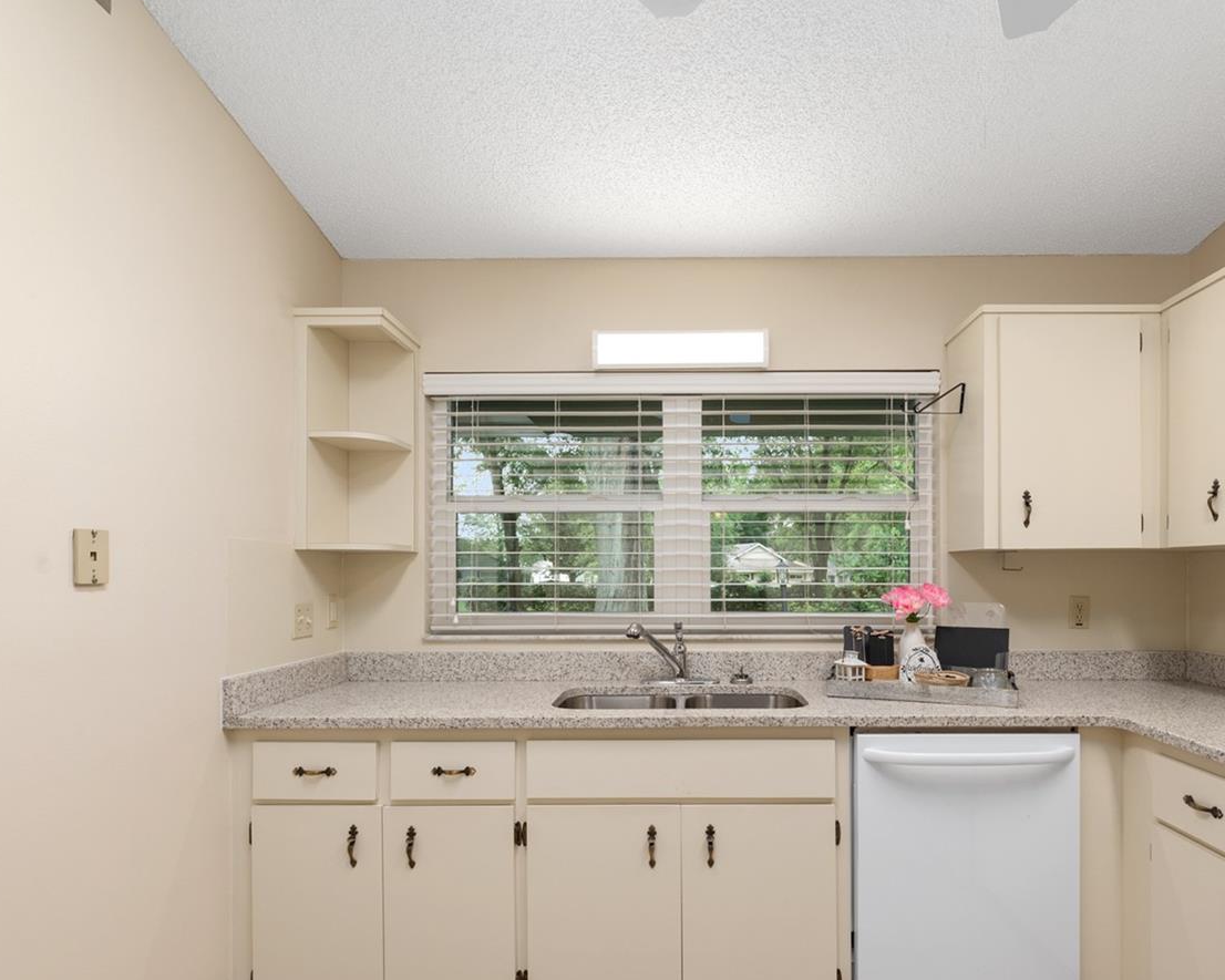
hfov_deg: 83.0
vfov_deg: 70.3
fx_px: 689
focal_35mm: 19
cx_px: 676
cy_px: 572
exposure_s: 1/13
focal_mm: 14
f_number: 8
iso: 400
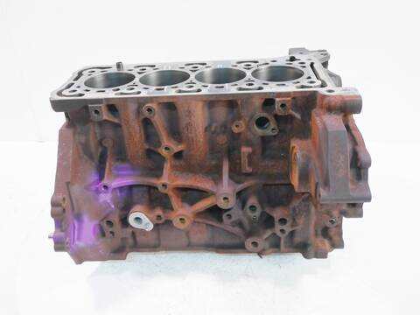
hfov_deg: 56.8
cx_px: 210
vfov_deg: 44.2
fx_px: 388
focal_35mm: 32
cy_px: 158
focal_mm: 16
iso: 800
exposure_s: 1/60
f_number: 4
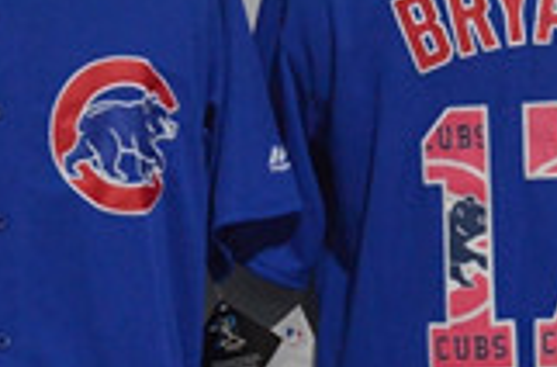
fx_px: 3452
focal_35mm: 224
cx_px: 270
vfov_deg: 6.1
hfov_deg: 9.2
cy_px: 258
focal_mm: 48
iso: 4000
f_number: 4.5
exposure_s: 1/60
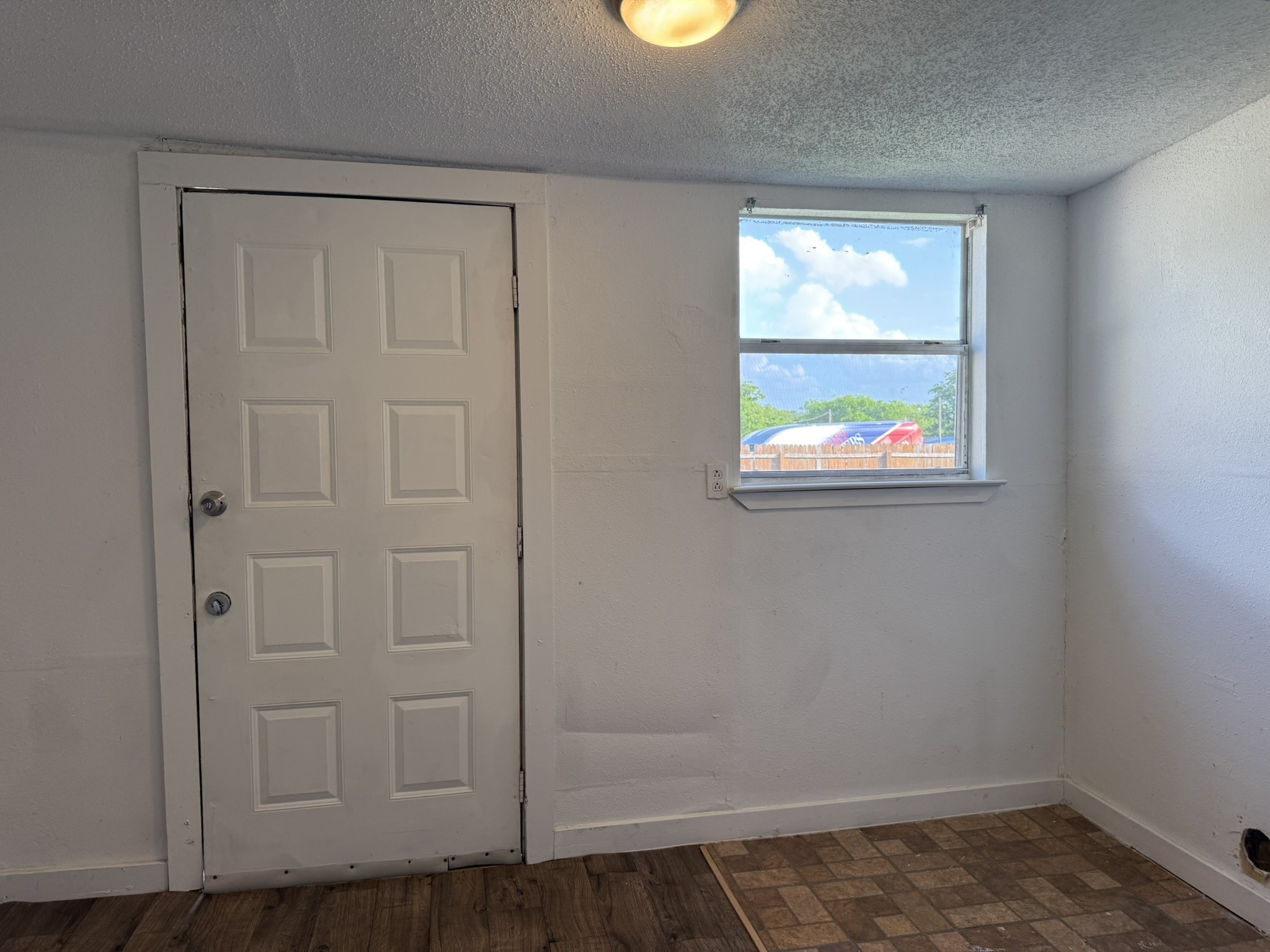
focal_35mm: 24
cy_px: 476
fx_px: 881
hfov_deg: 71.6
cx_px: 635
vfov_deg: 56.8
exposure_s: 1/228
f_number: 1.78
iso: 125
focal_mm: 6.76
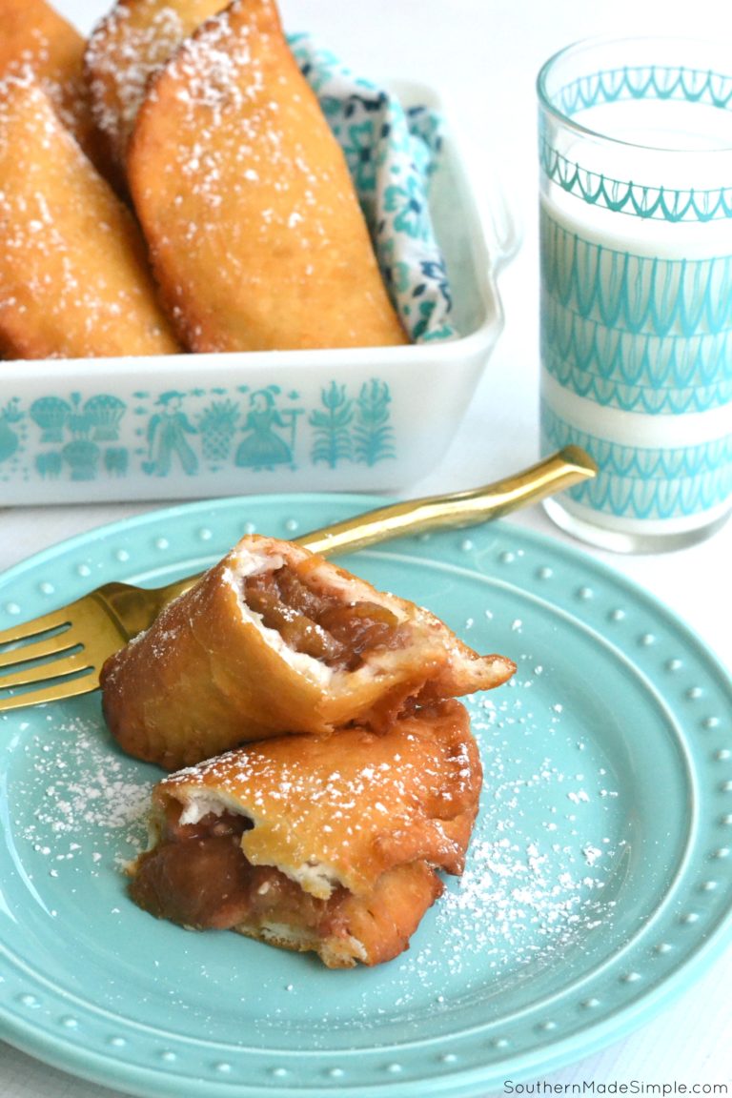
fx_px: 2287
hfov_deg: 18.2
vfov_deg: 27.0
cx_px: 366
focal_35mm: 75
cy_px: 549
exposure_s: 1/4000
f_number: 6.3
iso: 3200
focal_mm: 50
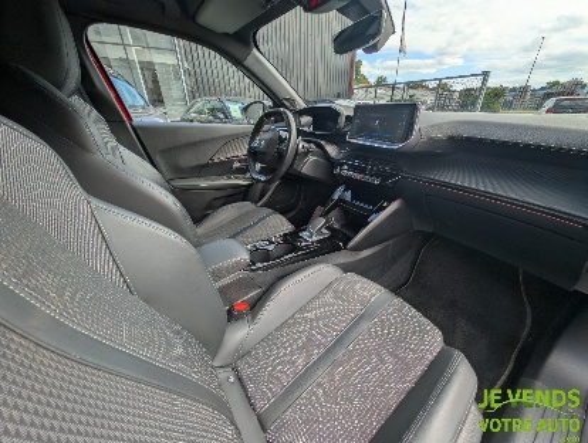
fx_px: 204
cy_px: 222
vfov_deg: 94.7
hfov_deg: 110.4
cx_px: 294
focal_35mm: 12
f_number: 1.95
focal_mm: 2.23
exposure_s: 1/582
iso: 34
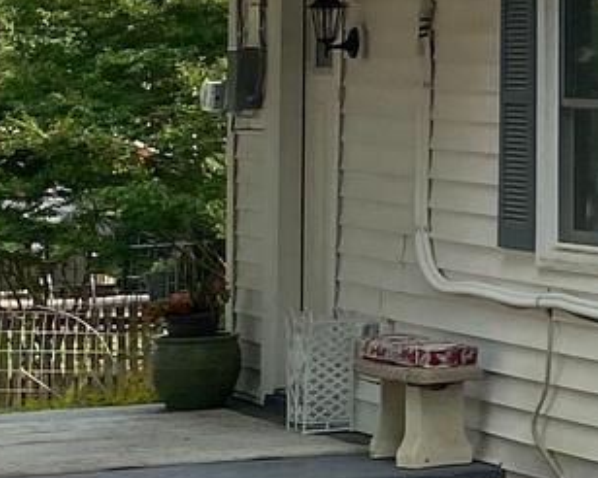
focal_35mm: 169
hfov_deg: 9.4
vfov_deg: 9.0
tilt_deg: +0.5
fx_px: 2989
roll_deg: -0.2
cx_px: 1681
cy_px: -82
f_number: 1.8
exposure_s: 1/2268
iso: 32
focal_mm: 4.25
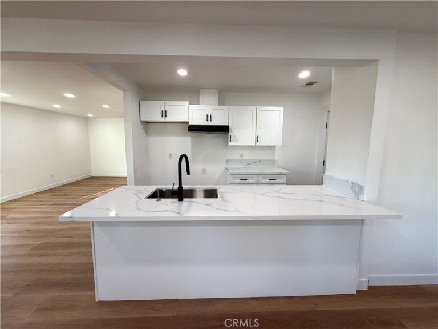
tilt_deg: -6.4
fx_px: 177
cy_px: 164
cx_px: 219
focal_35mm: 14
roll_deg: -0.3
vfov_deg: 85.7
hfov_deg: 102.1
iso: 125
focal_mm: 2.22
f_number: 2.2
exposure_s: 1/120
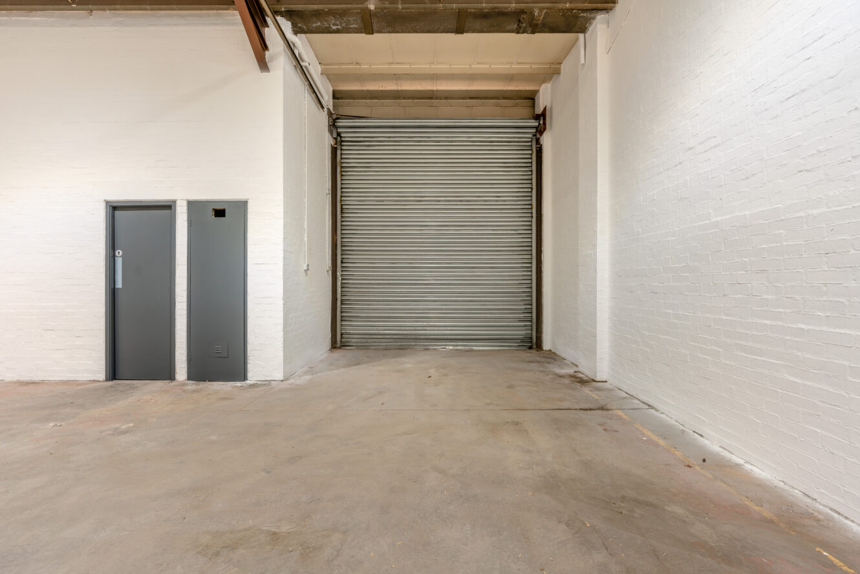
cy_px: 287
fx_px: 382
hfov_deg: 96.7
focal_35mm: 16
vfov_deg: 73.8
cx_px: 430
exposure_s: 1/25
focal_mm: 16
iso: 100
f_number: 8
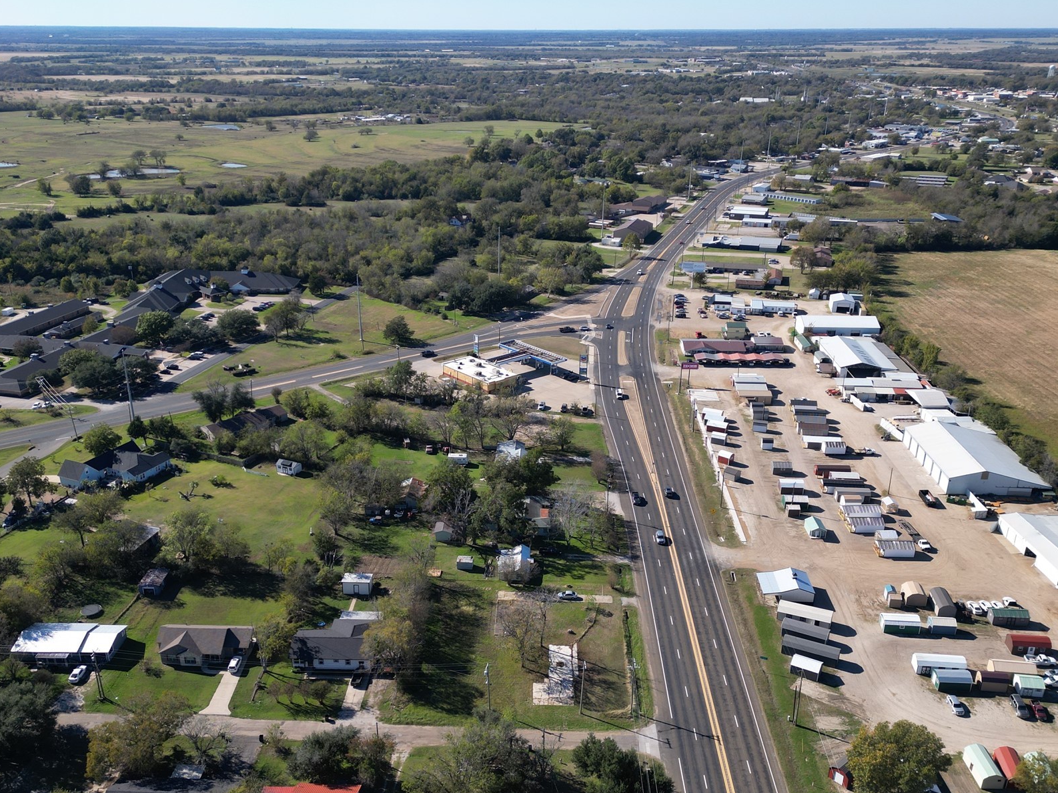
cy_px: 462
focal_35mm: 31
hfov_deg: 58.3
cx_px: 514
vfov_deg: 45.3
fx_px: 947
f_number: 1.7
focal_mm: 6.72
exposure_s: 1/2000
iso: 100
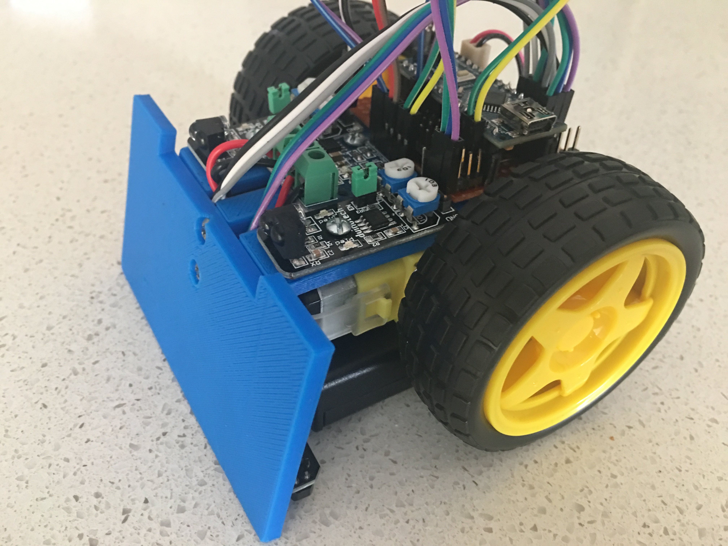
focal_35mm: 29
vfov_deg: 48.2
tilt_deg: -42.9
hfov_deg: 61.7
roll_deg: -3.2
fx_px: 610
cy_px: 273
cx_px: 364
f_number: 2.2
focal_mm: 4.15
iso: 125
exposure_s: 1/17
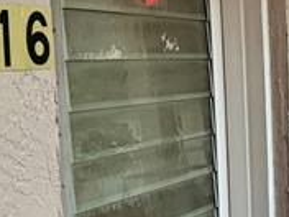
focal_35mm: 109
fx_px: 910
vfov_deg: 13.6
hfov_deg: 16.1
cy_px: 135
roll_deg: +0.3
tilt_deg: -6.7
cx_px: 470
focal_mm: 6.76
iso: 320
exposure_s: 1/60
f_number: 1.78
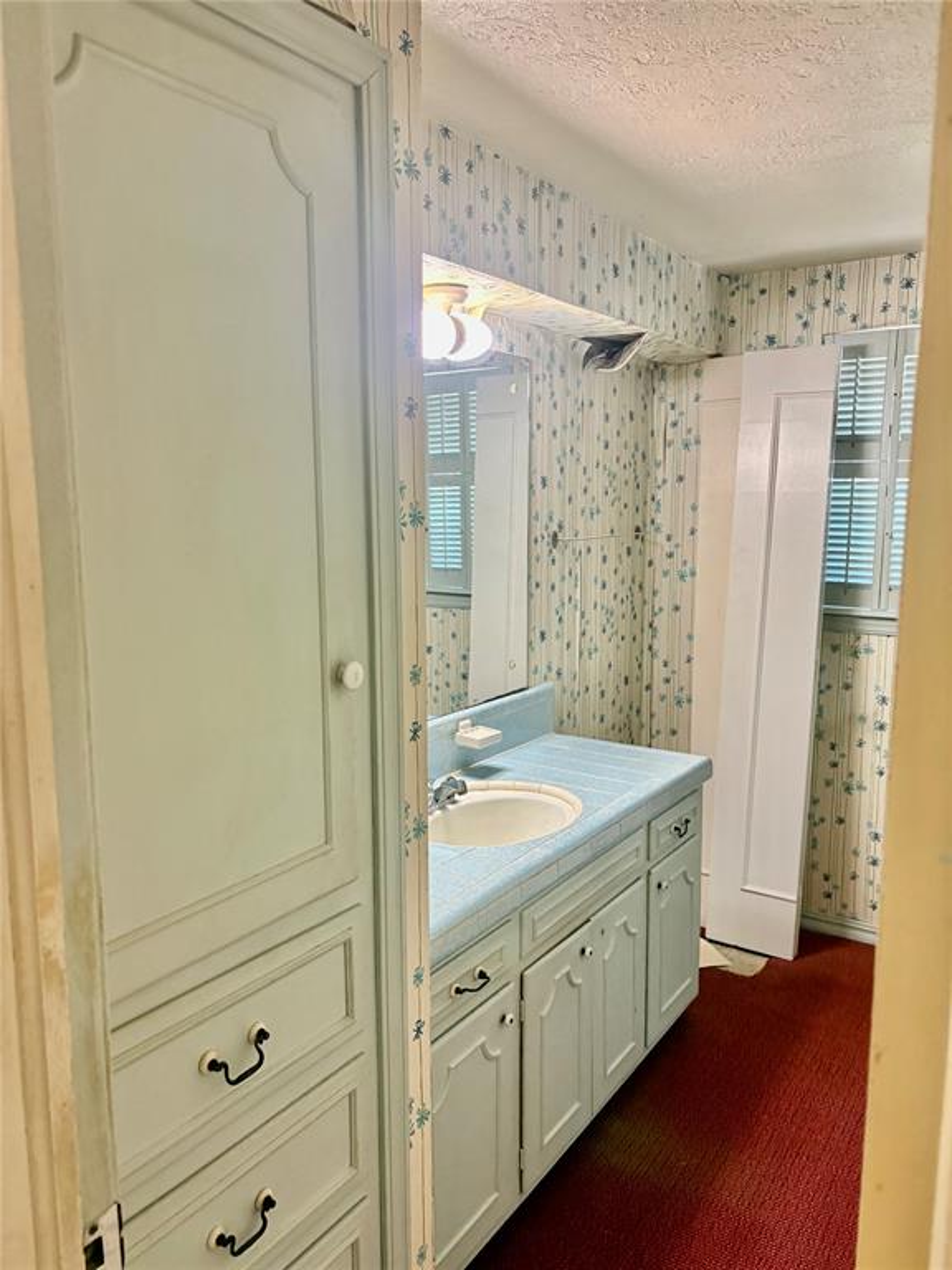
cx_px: 476
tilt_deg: -7.5
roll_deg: -0.1
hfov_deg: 53.1
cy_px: 635
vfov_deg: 67.3
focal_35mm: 26
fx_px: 953
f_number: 1.6
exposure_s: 1/60
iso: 200
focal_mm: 5.96
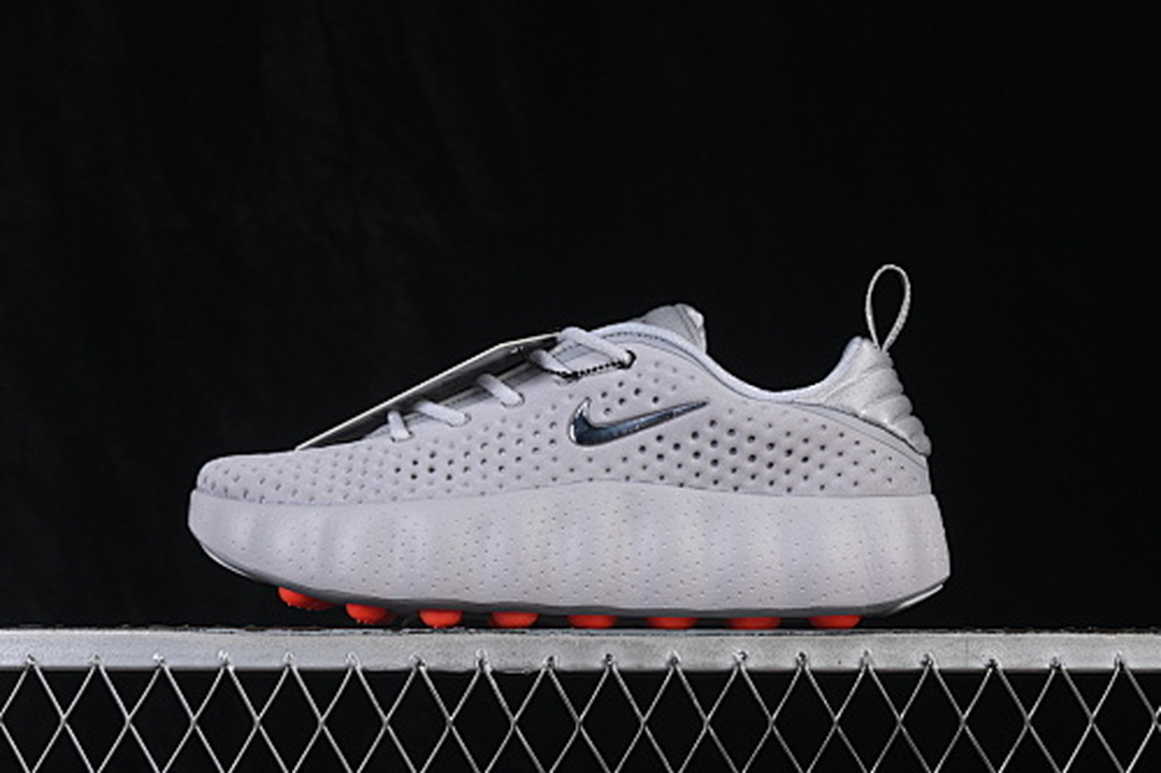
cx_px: 580
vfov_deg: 18.2
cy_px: 386
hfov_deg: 27.0
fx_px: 2418
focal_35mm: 75
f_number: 8
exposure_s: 1/80
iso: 160
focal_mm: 50
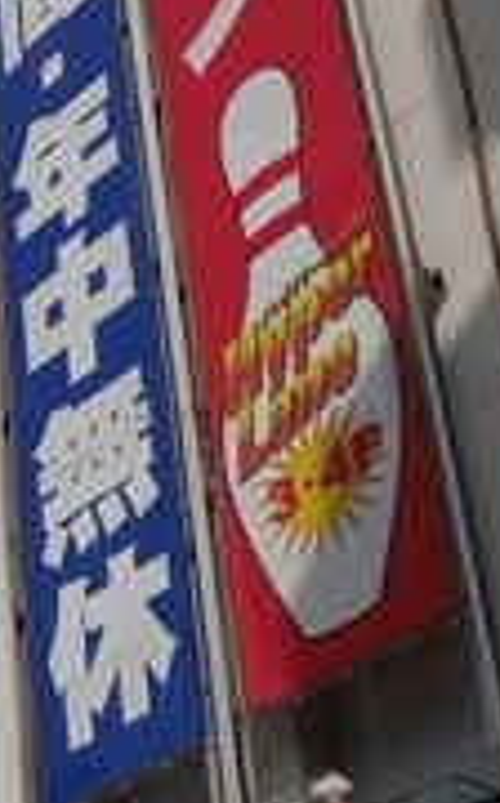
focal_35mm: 85
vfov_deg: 24.0
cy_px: 642
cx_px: -283
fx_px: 1859
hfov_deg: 14.2
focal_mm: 12
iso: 200
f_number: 11
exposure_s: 1/640
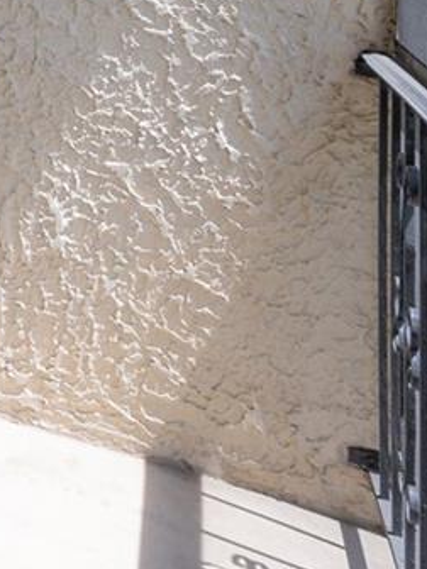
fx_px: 1053
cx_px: -727
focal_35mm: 64
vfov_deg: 26.2
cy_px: -153
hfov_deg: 13.0
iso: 320
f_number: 9
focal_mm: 14
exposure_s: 1/60
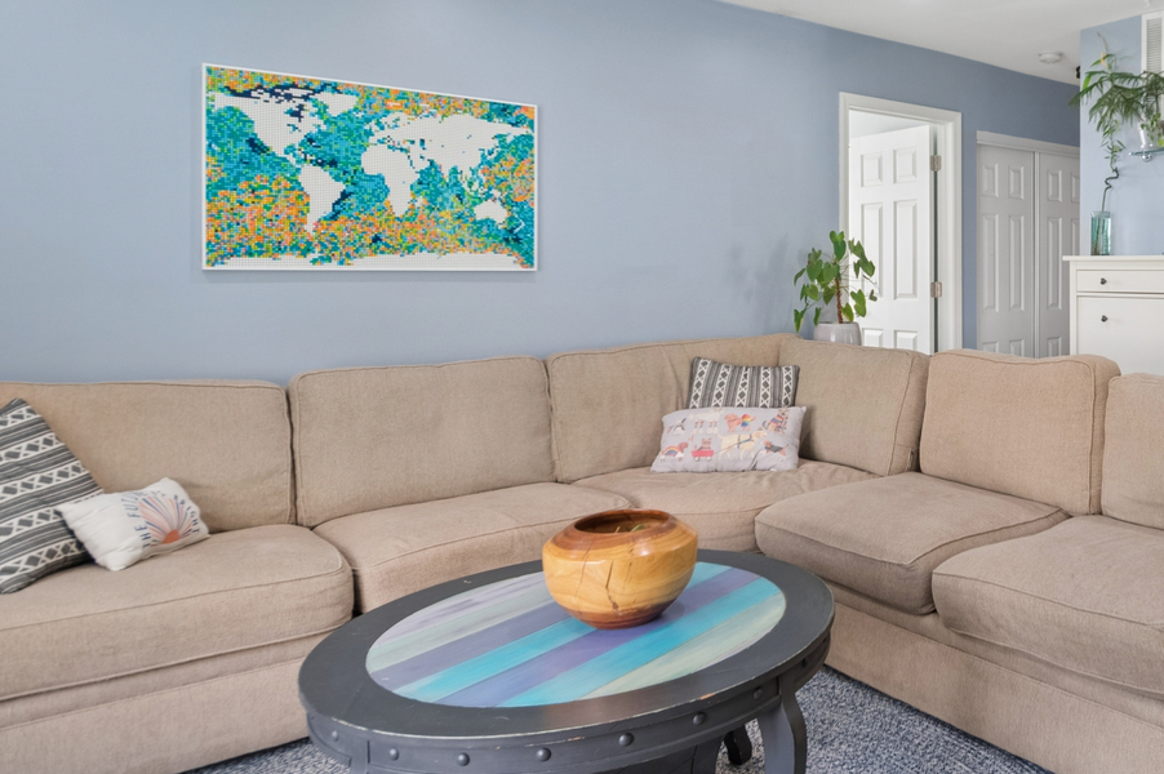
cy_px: 270
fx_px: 872
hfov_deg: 60.9
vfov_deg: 47.2
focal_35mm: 27
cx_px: 961
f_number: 8
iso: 400
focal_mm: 10
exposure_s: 1/15
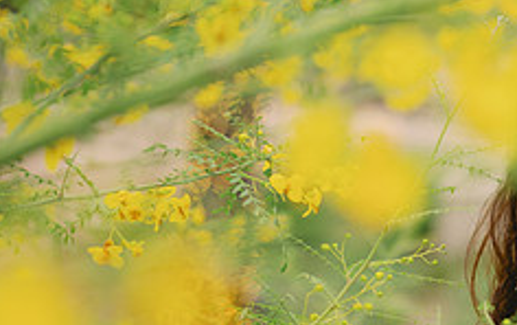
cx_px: 611
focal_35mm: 125
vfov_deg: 10.5
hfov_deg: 16.1
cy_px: 259
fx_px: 1763
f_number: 2
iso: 100
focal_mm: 50
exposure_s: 1/640
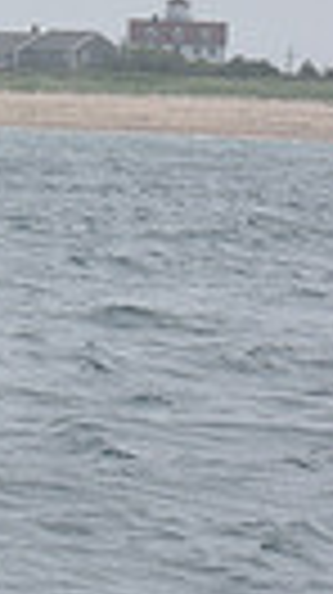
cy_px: -47
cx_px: -958
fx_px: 7113
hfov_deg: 2.6
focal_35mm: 452
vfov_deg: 4.8
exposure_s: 1/800
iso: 250
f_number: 11
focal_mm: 98
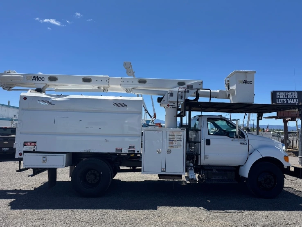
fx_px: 227
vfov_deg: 53.1
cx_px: 154
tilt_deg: +3.9
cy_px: 113
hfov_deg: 67.3
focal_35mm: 26
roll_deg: -0.5
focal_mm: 6.76
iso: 80
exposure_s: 1/4310
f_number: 1.78
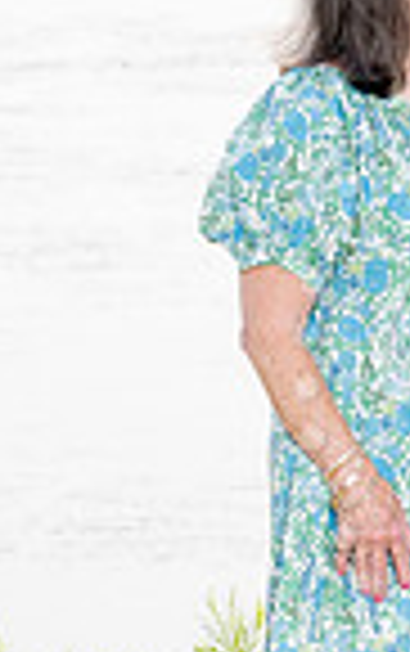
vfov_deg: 4.7
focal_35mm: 448
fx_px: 7986
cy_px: 399
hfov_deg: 2.9
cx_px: 887
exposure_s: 1/200
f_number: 7.1
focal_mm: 84
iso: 320
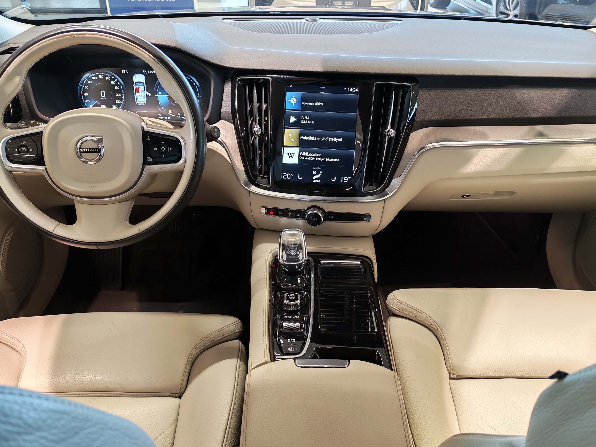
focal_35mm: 31
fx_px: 534
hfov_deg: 58.4
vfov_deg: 45.4
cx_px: 298
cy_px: 224
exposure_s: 1/100
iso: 409
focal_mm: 6.12
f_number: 1.9
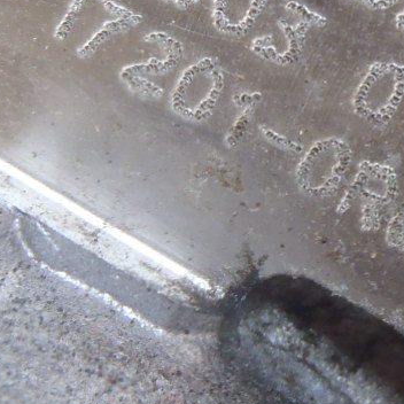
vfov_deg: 14.6
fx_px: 1571
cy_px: 106
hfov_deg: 14.4
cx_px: 414
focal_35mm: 119
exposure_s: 1/40
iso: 200
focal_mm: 6.64
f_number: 4.7
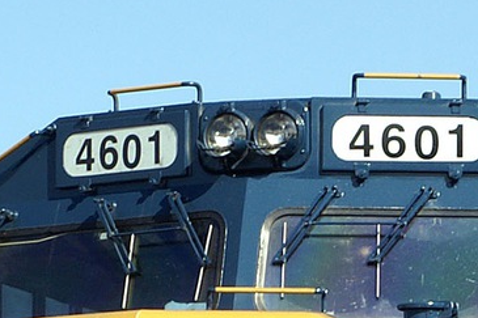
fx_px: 5229
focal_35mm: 394
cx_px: 478
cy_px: 757
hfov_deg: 5.2
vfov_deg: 3.4
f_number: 16
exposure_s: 1/125
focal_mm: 50
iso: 200
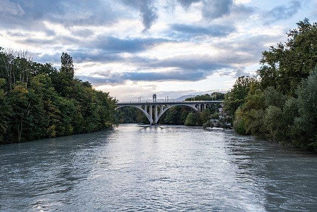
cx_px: 158
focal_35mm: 35
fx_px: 308
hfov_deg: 54.4
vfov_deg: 37.9
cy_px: 106
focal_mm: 23.4
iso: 320
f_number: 4.5
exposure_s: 1/350
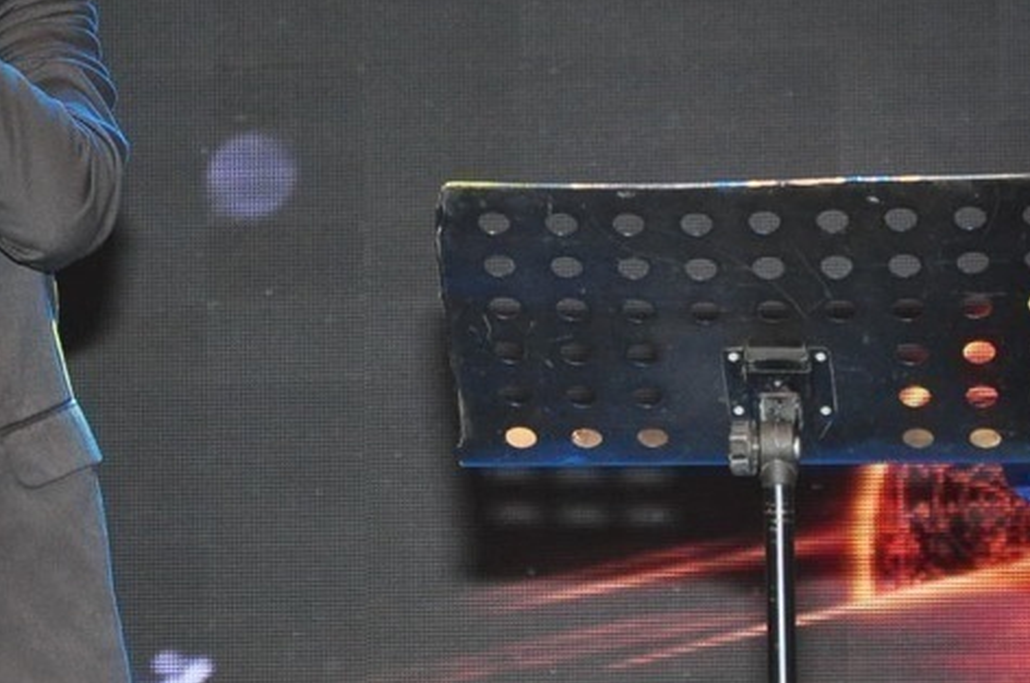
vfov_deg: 3.9
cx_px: 399
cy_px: 263
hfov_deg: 5.9
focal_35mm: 351
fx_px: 10025
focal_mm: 92
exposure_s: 1/125
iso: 800
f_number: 6.3
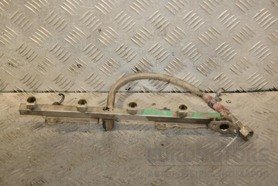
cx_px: 139
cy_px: 93
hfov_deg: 27.0
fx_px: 579
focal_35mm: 75
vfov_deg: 18.2
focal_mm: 50
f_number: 5.6
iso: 800
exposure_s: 1/200
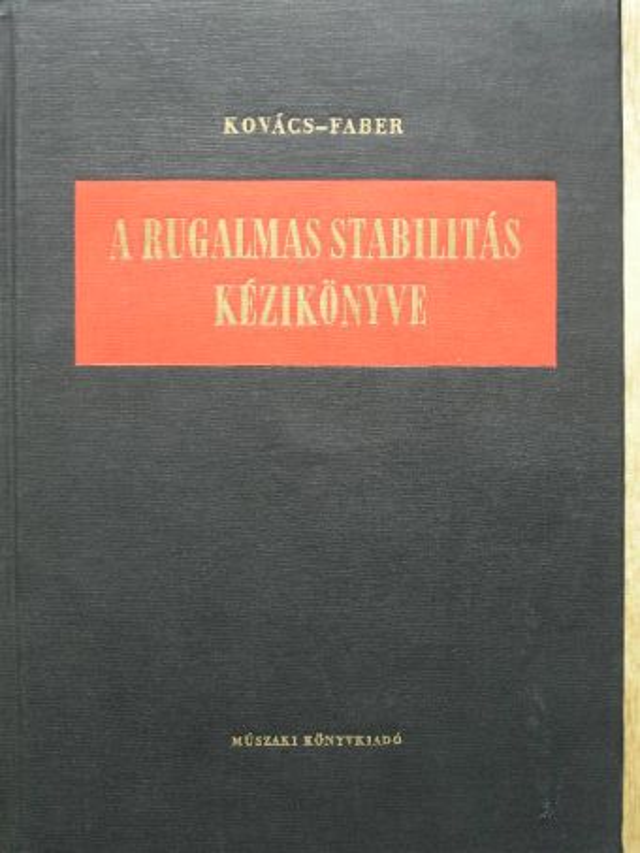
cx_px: 320
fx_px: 1947
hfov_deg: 18.7
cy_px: 426
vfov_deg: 24.7
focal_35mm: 79
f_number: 3.5
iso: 50
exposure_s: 1/6.4
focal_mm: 13.2
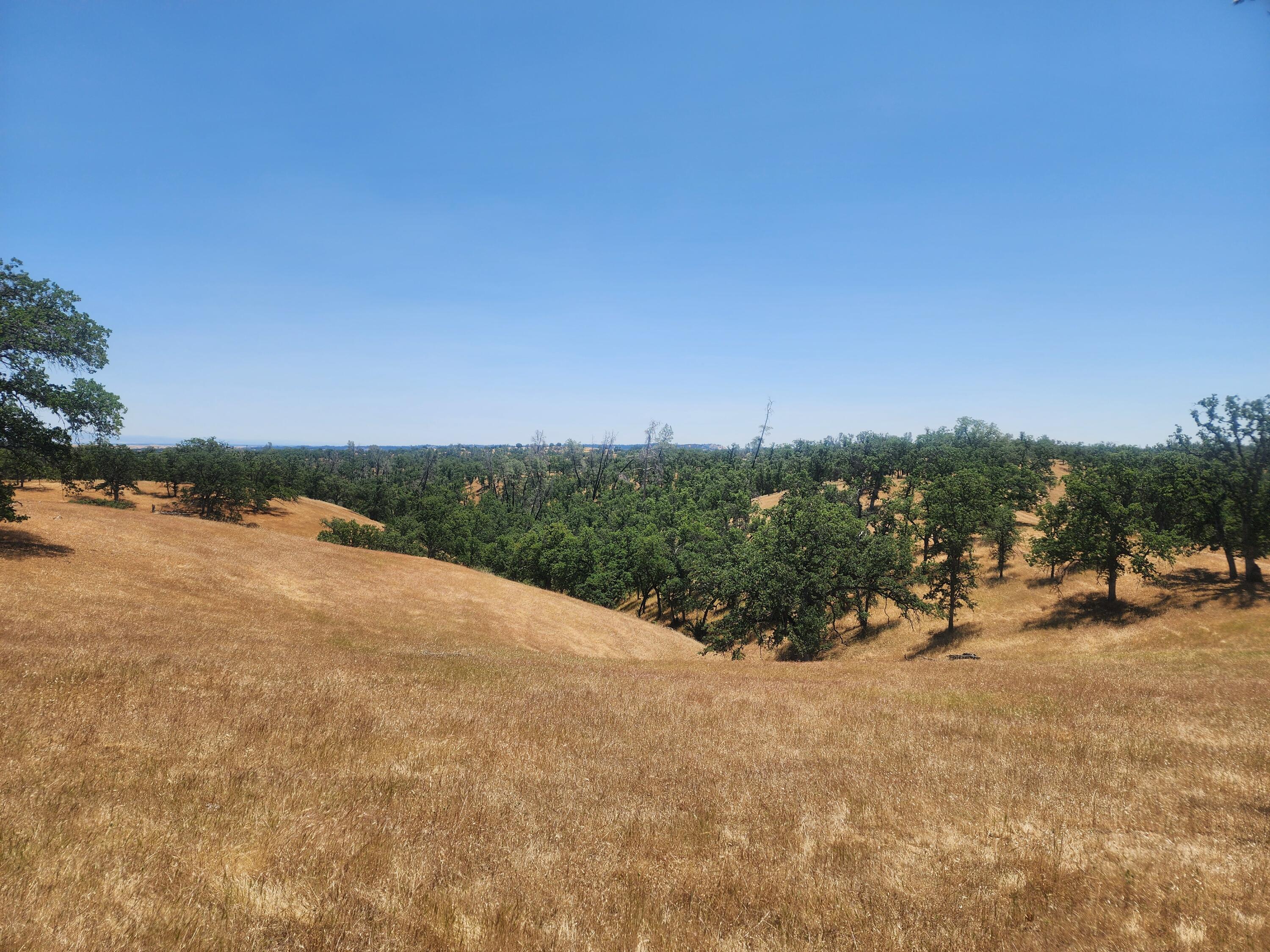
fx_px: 844
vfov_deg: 58.9
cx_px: 635
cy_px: 476
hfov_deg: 73.9
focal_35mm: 23
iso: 12
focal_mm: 6.4
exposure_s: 1/1361
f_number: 1.8
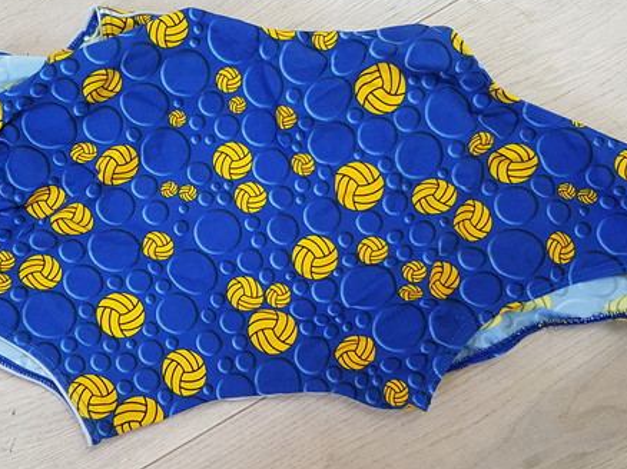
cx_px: 248
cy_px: 186
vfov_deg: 37.5
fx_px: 688
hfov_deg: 48.7
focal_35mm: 38
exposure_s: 1/60
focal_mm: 4.2
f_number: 1.7
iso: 100
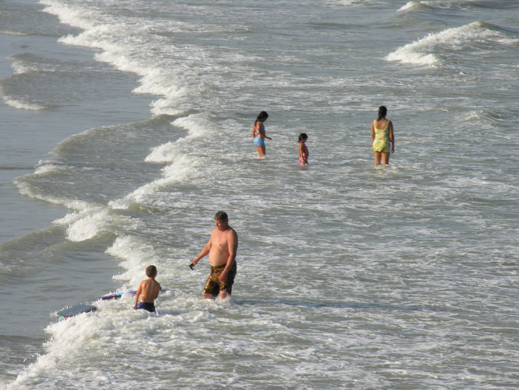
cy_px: 195
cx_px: 260
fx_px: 5248
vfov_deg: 4.2
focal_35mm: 350
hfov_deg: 5.7
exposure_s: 1/188
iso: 50
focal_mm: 89
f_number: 7.4
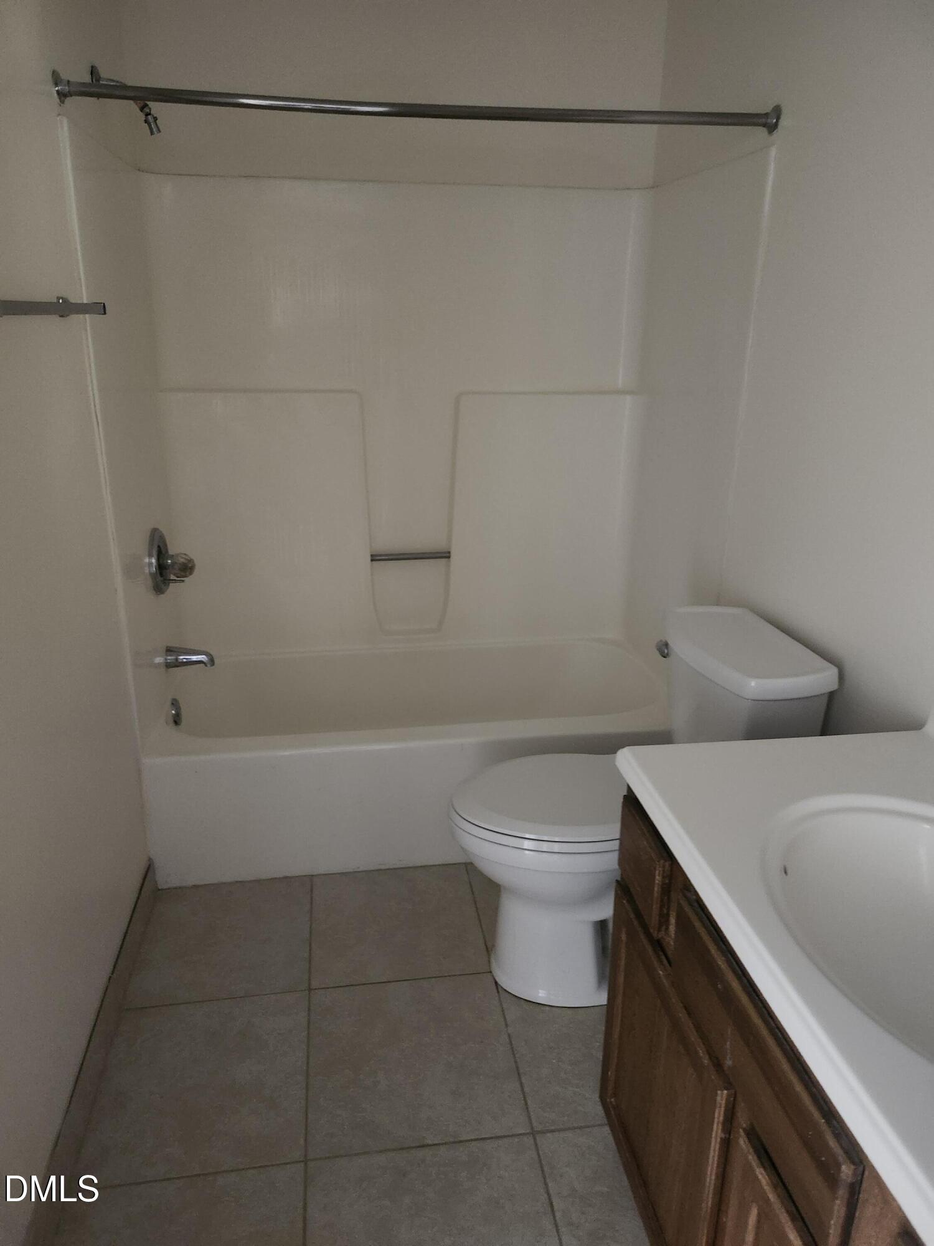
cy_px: 623
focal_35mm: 23
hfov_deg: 58.9
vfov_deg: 73.9
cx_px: 467
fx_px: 827
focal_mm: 5.54
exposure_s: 1/24
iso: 800
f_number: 1.8
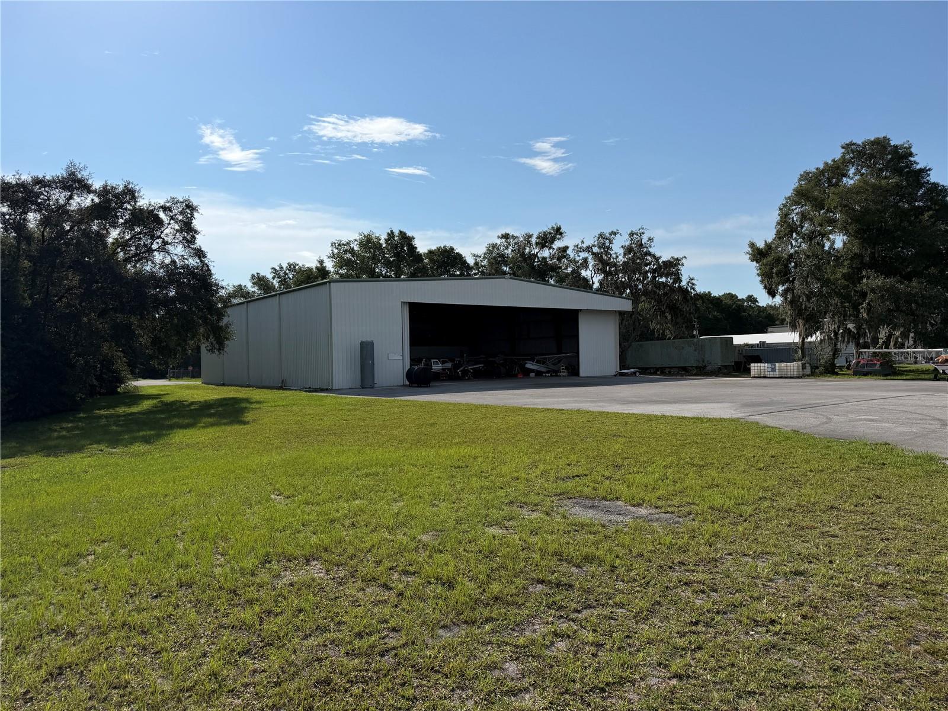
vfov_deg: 56.8
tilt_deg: -0.1
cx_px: 474
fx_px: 657
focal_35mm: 24
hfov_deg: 71.6
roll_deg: +1.3
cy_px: 356
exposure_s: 1/10309
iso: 80
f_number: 1.78
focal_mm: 6.76
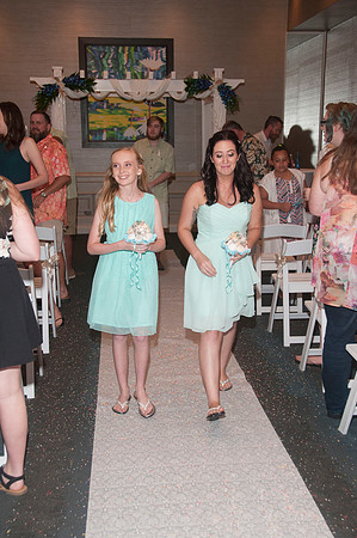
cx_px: 178
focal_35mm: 46
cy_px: 269
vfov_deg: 42.4
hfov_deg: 28.9
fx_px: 693
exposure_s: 1/60
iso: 800
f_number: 5.6
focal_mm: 31
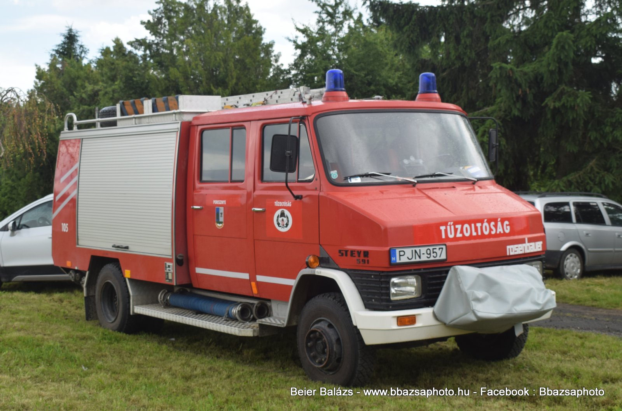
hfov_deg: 41.2
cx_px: 311
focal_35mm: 48
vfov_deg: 27.9
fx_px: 827
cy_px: 206
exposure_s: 1/320
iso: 200
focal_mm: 32
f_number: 8
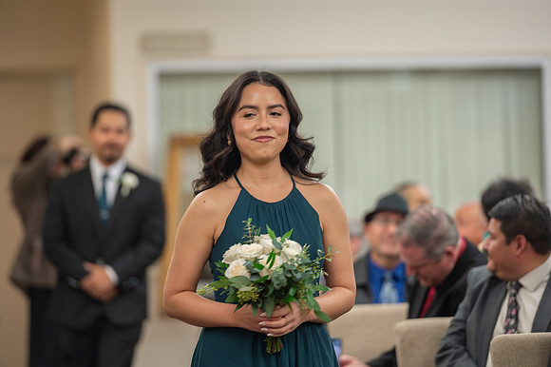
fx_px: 3059
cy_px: 184
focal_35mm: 200
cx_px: 276
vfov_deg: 6.9
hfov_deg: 10.3
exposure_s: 1/80
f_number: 2.8
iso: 200
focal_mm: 200
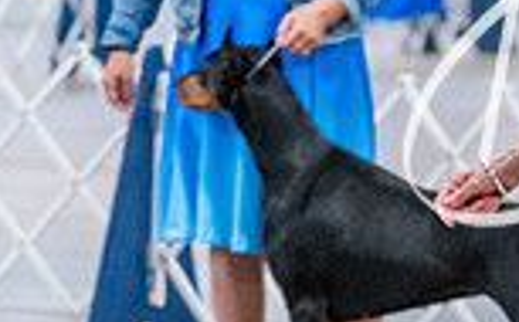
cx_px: 896
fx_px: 6946
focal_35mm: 492
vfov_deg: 2.7
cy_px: 286
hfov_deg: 4.2
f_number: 3.2
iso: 6400
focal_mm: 127
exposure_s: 1/320
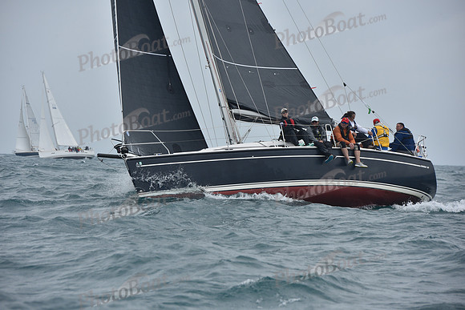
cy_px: 155
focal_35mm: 200
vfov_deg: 6.9
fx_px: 2584
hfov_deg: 10.3
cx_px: 232
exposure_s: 1/800
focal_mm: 200
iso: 250
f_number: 8
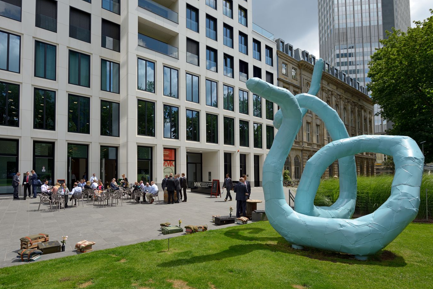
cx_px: 193
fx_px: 229
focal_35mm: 19
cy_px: 145
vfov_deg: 64.6
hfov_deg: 86.6
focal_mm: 17
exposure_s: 1/800
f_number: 5
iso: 100
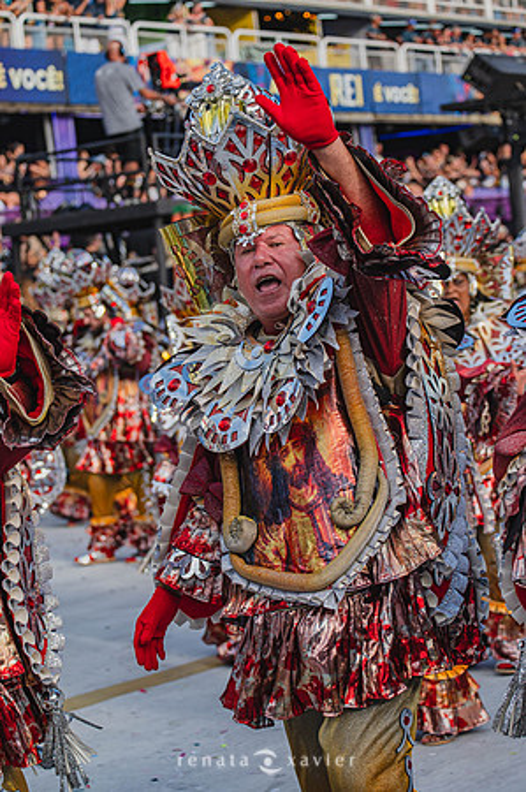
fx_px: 1977
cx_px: 263
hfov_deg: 15.2
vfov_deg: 22.6
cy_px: 396
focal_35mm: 90
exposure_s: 1/1600
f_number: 5.6
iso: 400
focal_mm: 90
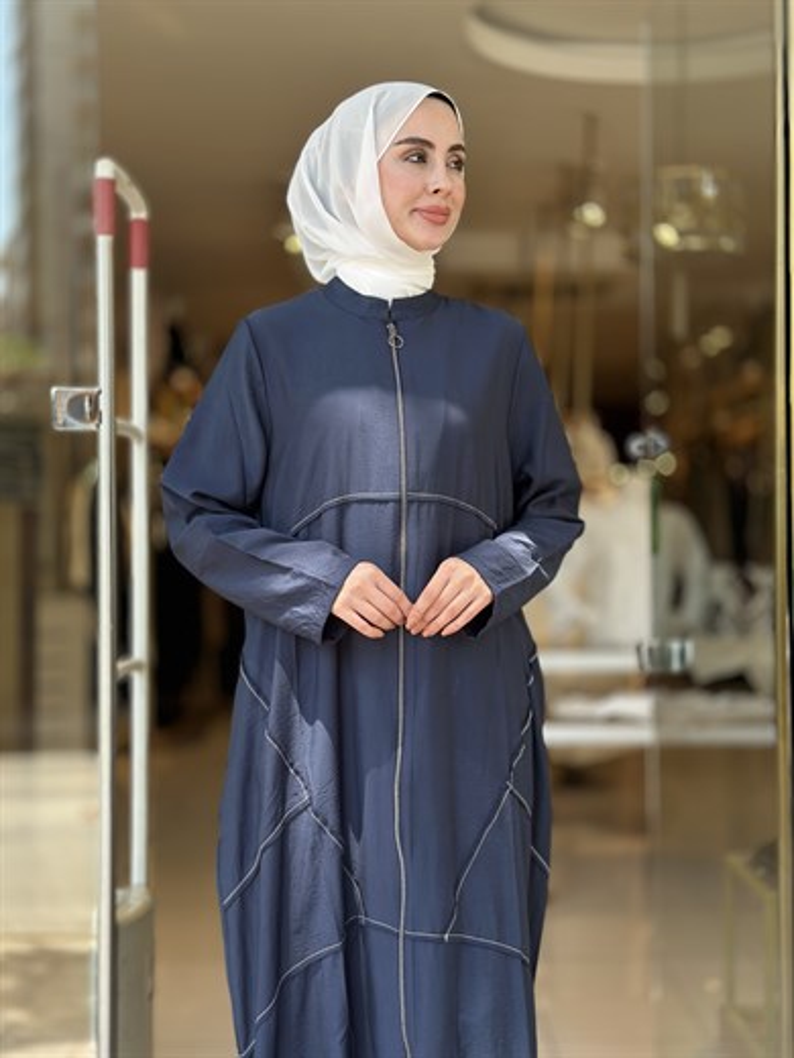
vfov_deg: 39.7
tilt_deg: +0.5
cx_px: 397
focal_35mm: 48
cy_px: 529
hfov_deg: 30.3
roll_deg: -1.0
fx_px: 1468
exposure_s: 1/745
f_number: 1.78
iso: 80
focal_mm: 6.86
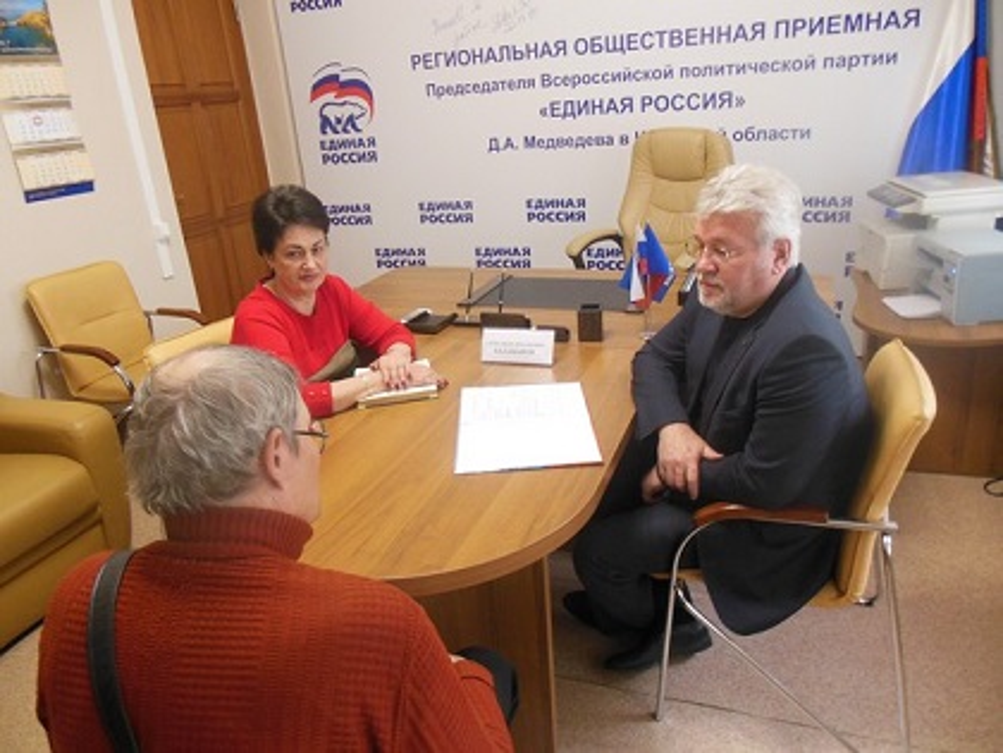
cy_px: 376
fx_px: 724
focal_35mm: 25
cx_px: 502
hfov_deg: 69.4
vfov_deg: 54.9
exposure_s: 1/15
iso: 400
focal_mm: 4.5
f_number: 3.2
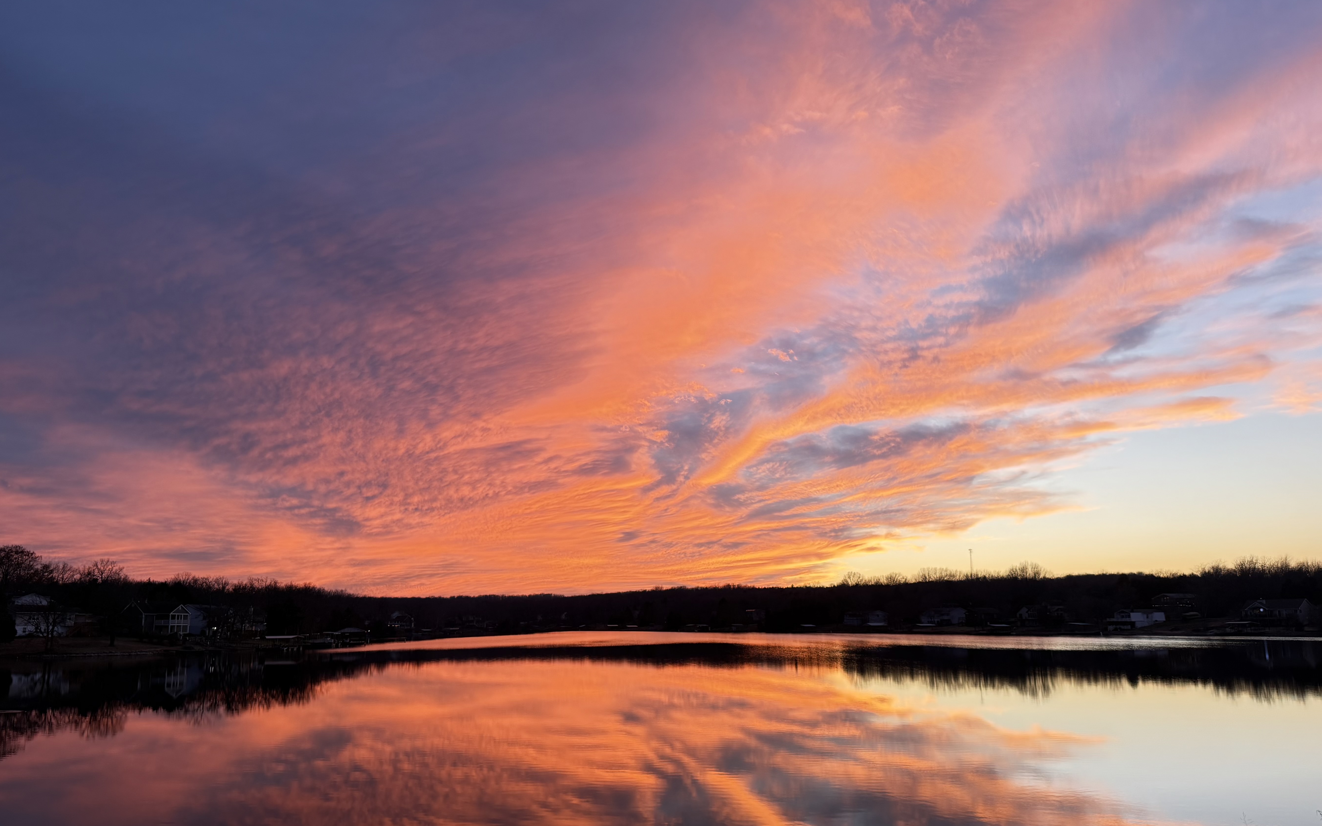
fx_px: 973
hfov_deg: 68.3
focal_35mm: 27
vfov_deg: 46.0
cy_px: 441
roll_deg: +1.1
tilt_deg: +9.9
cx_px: 629
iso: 160
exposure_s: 1/121
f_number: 1.78
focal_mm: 6.76
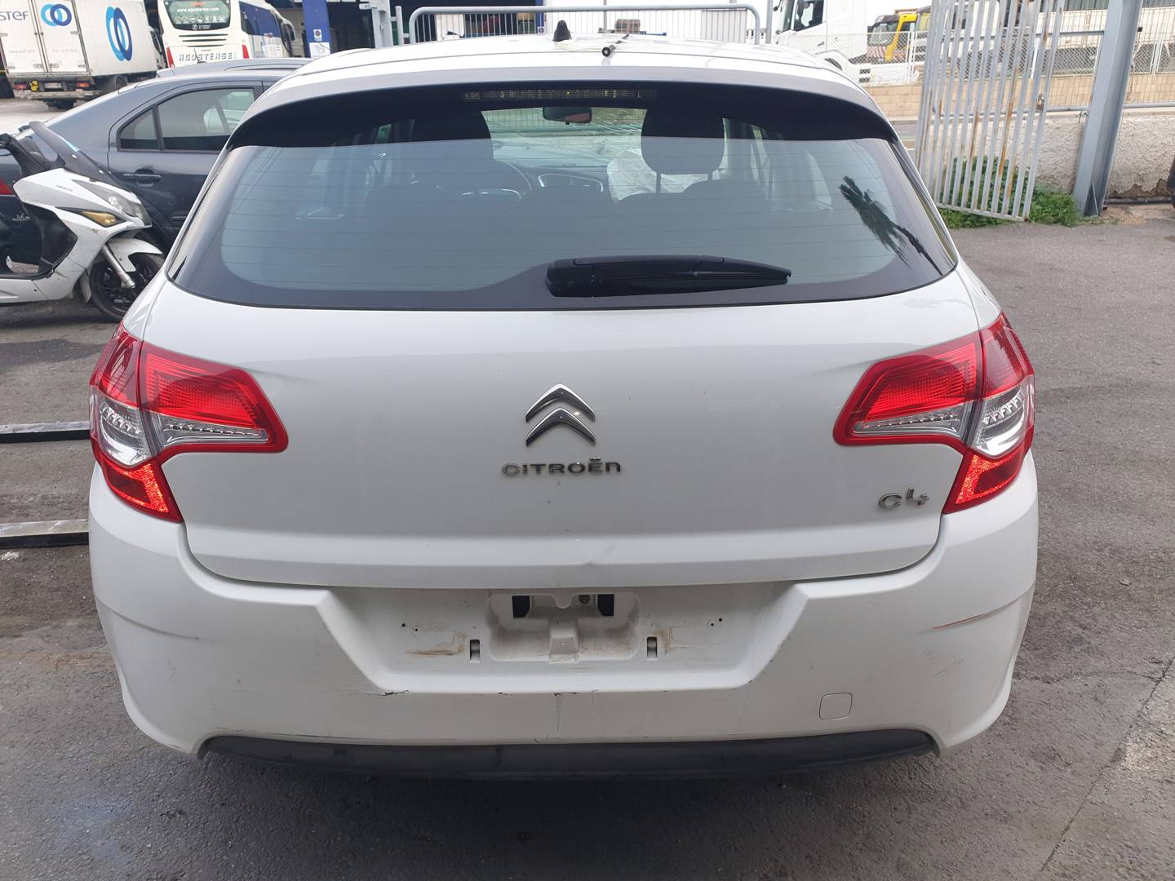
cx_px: 588
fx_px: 883
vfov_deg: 53.1
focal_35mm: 26
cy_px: 440
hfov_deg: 67.3
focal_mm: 4.3
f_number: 2.4
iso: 50
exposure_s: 1/170
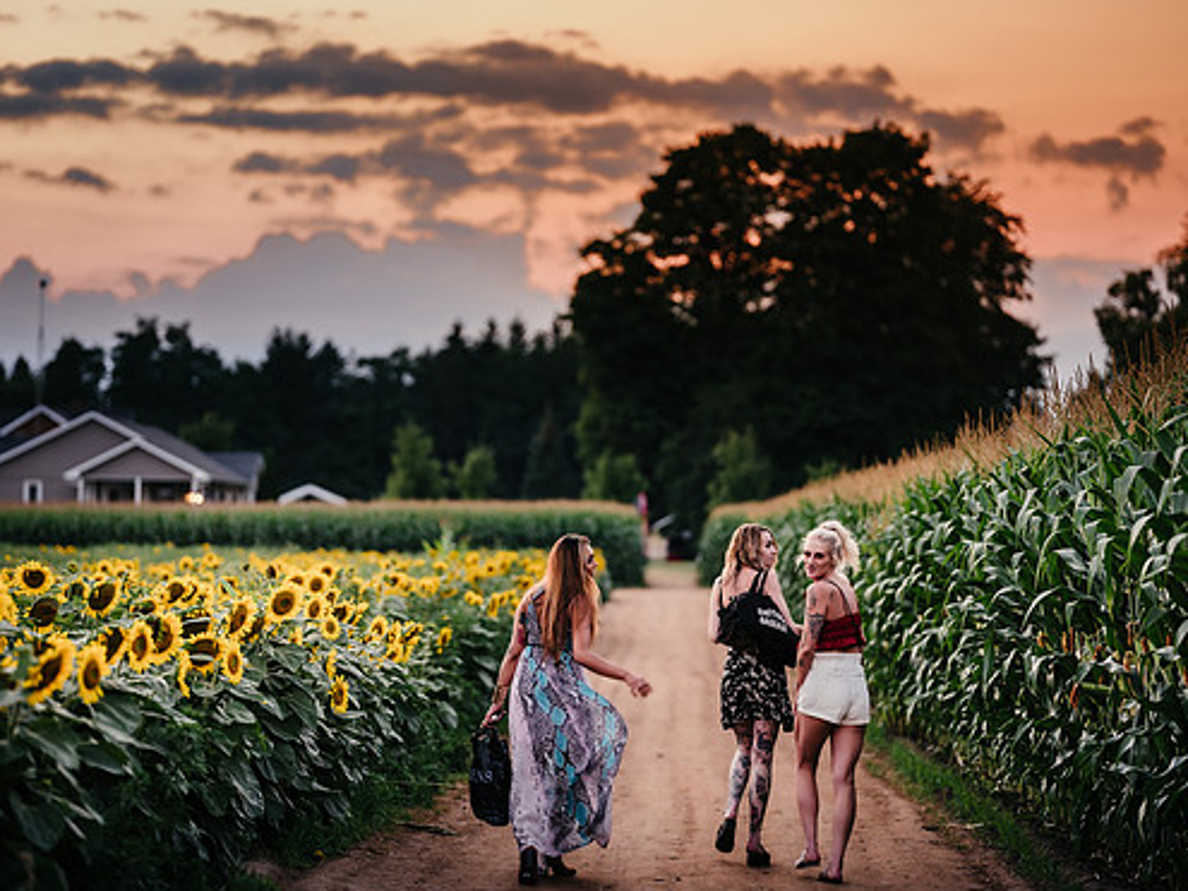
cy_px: 435
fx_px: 3534
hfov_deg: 19.1
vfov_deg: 14.4
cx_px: 559
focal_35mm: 103
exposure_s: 1/125
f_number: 2
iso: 100
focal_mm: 110
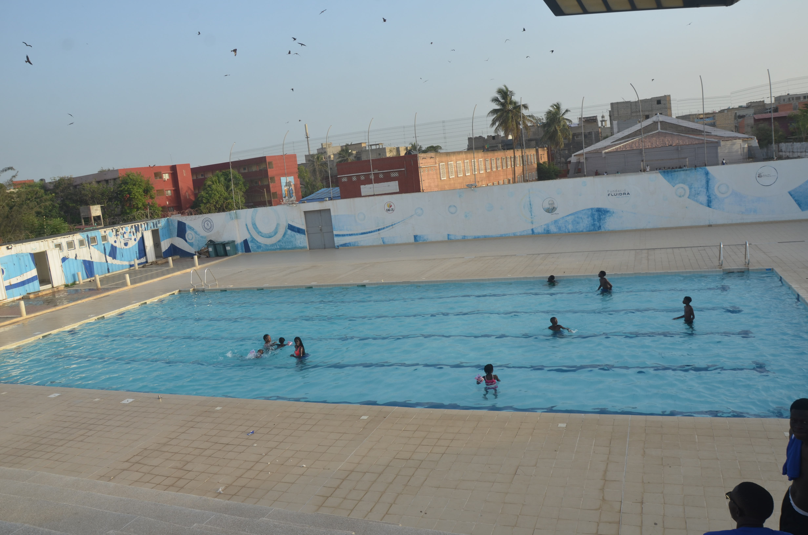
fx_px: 605
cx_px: 404
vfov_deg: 47.7
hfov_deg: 67.5
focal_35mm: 27
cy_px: 268
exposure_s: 1/250
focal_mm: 18
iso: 200
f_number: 8
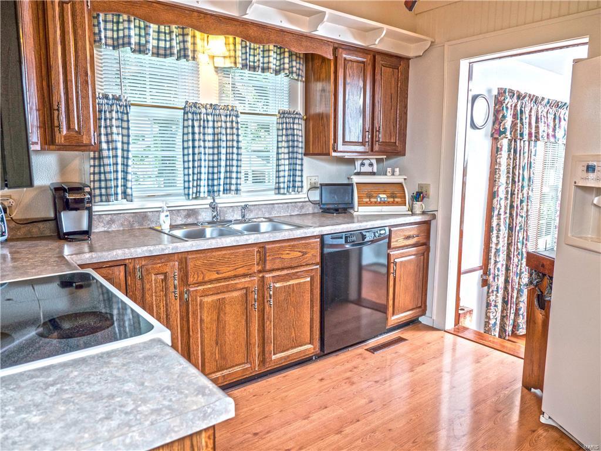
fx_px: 417
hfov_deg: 71.6
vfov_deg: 56.8
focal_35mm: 24
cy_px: 226
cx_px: 300
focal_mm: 12
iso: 200
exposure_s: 1/60
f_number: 3.5
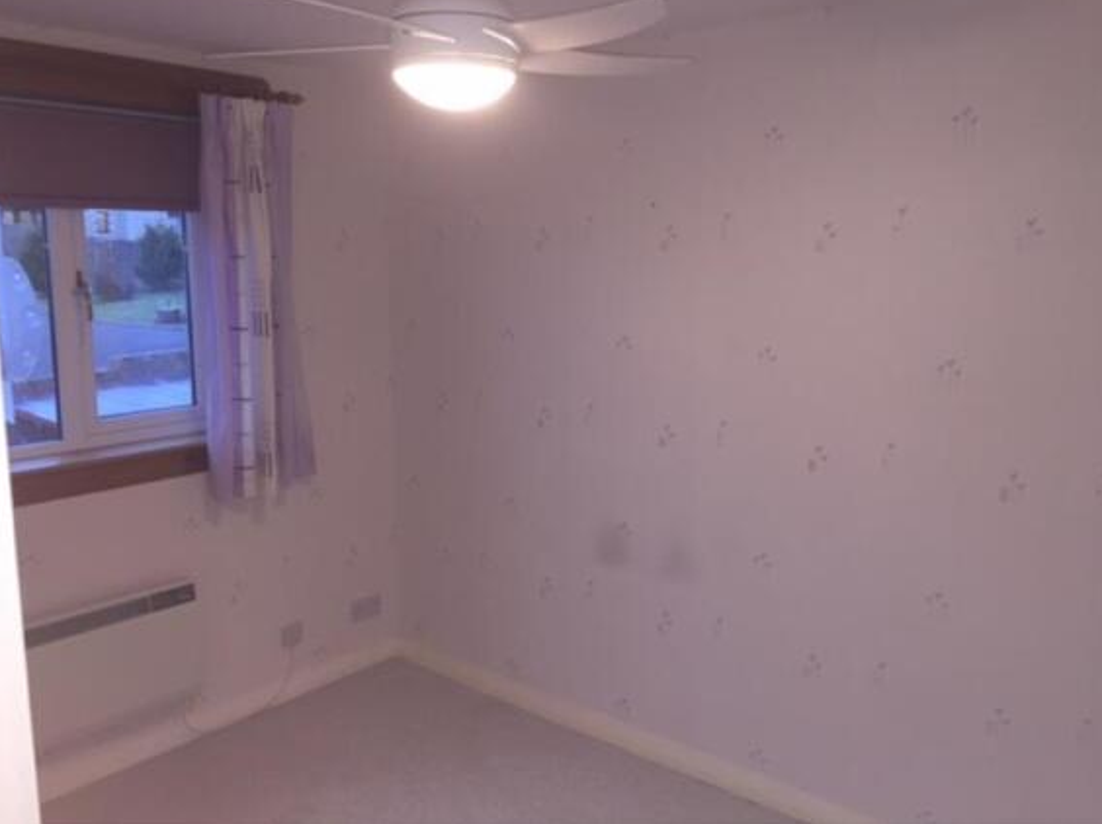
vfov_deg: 46.7
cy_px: 401
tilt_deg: -9.4
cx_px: 552
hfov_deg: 60.0
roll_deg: +0.4
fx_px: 954
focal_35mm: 30
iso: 100
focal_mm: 4.15
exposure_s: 1/20
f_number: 2.2
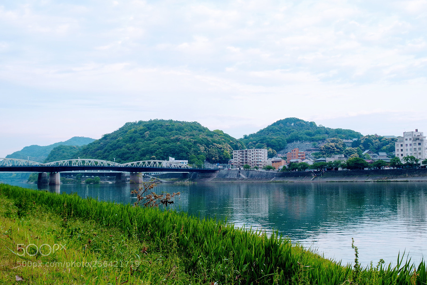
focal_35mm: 42
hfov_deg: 46.4
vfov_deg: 31.9
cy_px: 142
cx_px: 214
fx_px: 498
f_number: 8
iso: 400
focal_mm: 28
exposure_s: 1/60
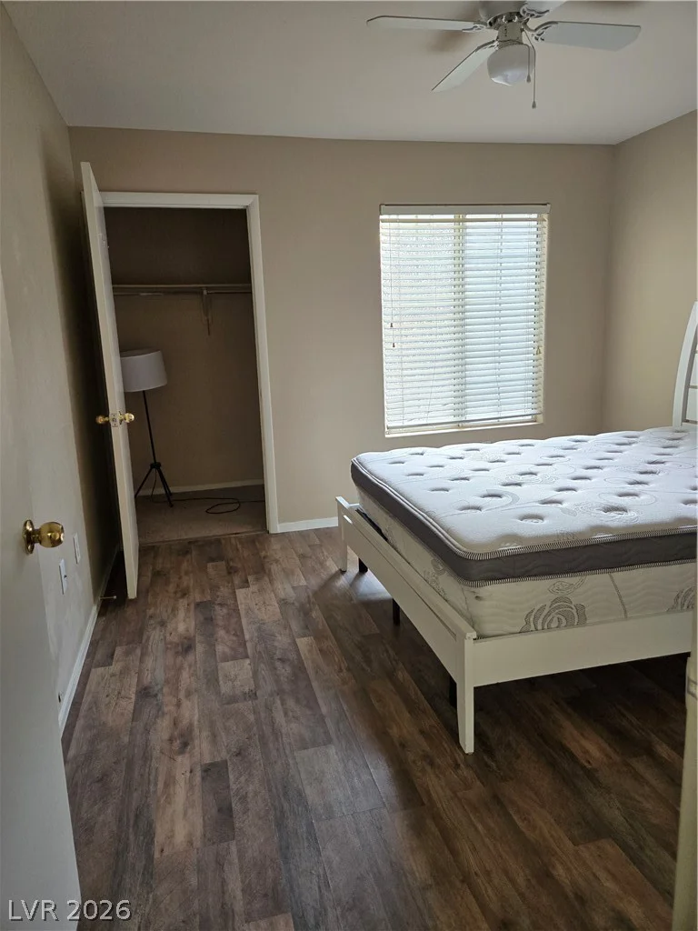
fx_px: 618
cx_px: 349
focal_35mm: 23
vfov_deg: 73.9
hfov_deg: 58.9
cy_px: 466
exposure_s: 1/120
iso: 160
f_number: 1.8
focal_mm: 5.4
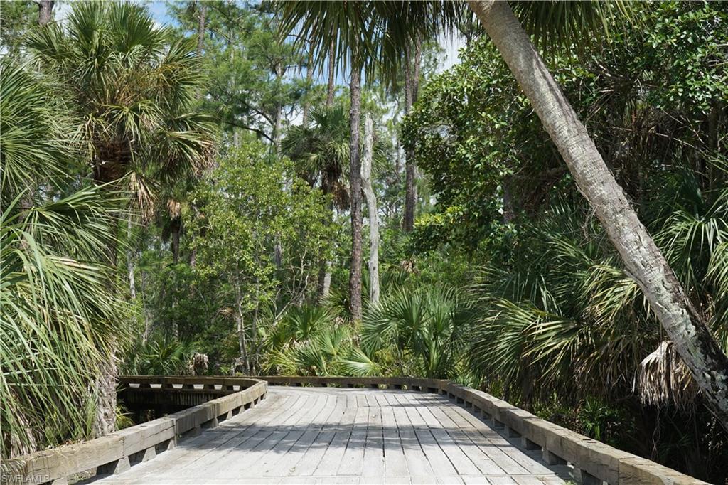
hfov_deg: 28.9
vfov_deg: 19.4
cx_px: 364
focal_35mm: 70
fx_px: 1415
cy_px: 242
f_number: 16
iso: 250
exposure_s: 1/125
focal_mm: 70
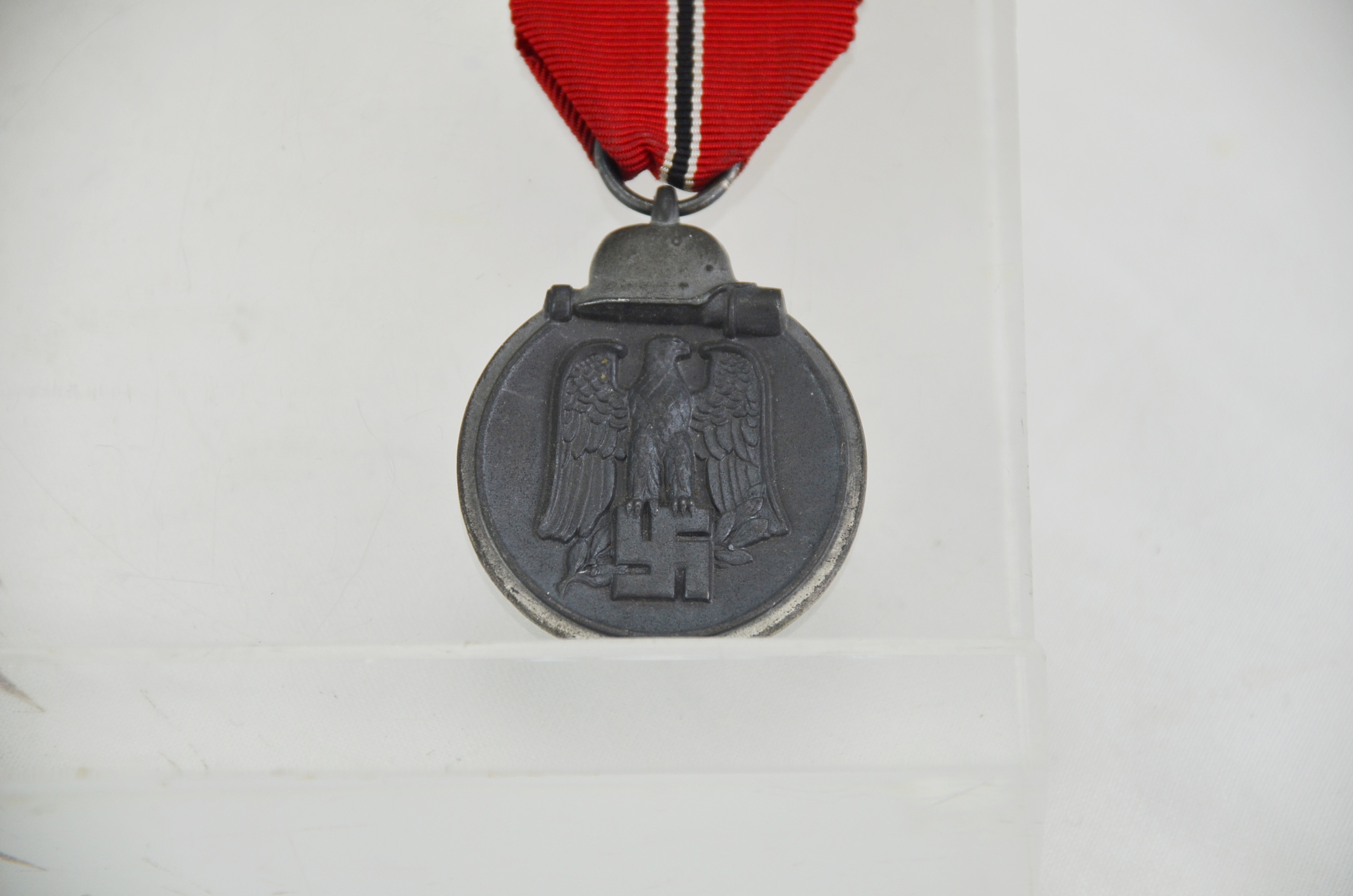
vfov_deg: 6.8
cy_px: 448
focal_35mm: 202
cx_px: 676
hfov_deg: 10.2
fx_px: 7595
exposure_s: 1/250
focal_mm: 135
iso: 500
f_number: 5.6
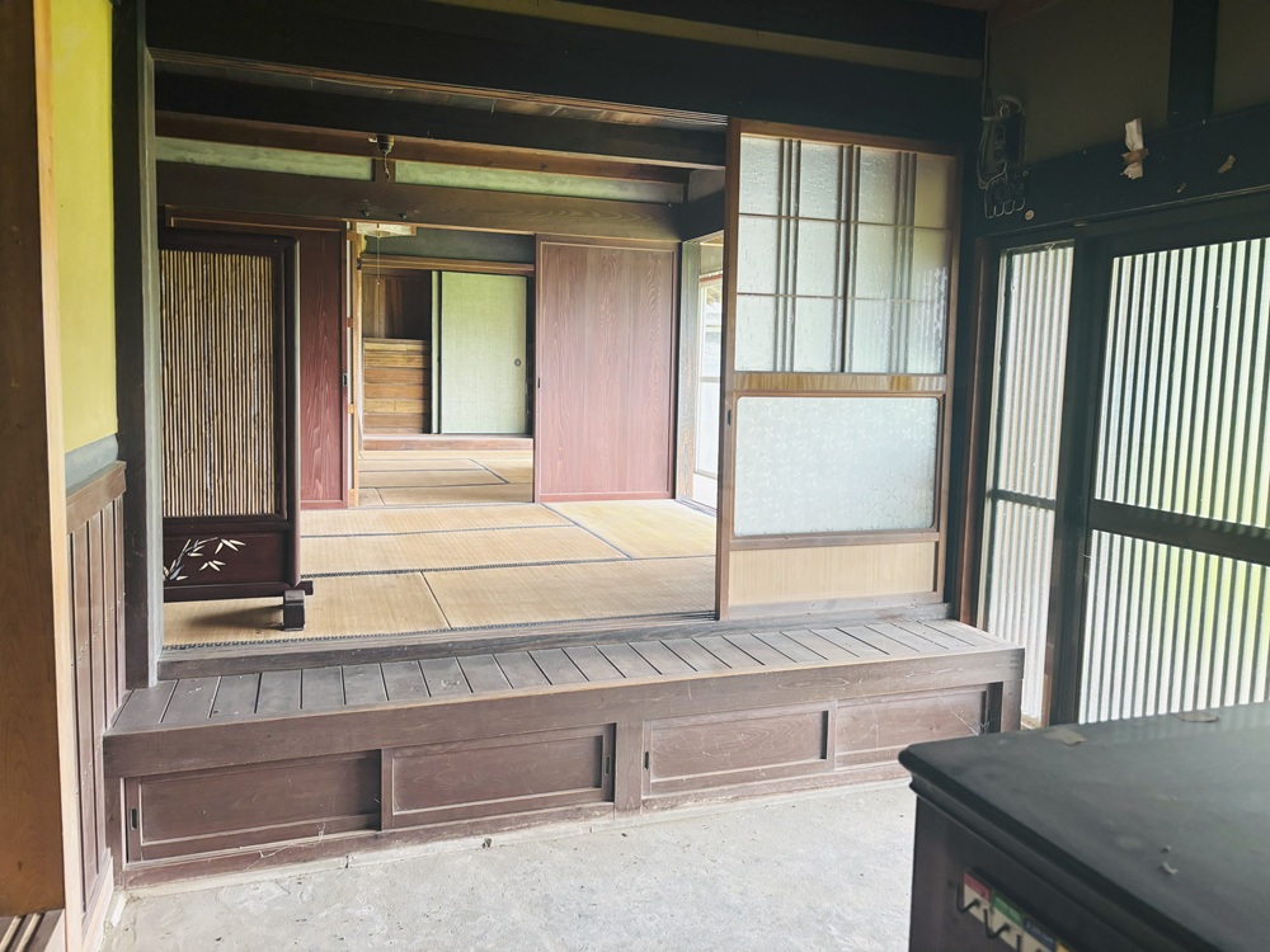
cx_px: 635
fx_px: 954
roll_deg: -1.6
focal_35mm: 26
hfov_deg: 67.3
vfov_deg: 53.1
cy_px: 476
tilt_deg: -6.1
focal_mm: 5.96
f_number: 1.6
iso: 125
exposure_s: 1/74
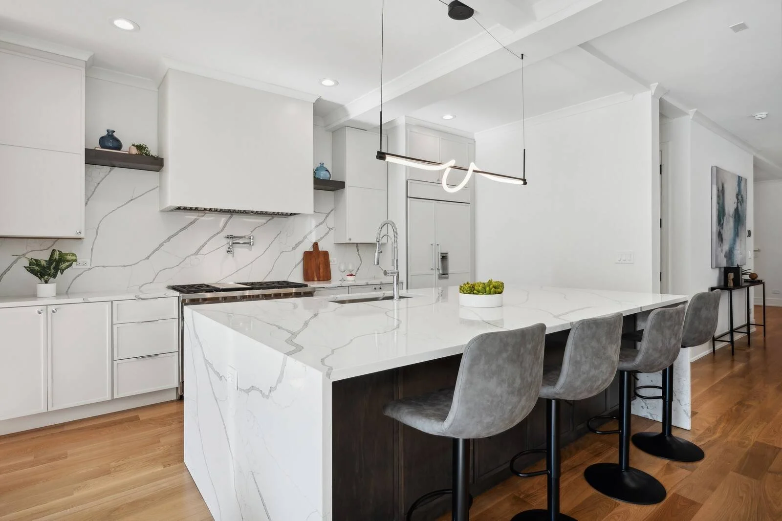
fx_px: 402
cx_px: 391
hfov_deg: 88.4
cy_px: 260
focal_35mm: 18
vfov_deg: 65.9
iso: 200
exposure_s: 1/20
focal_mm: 18.5
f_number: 9.5
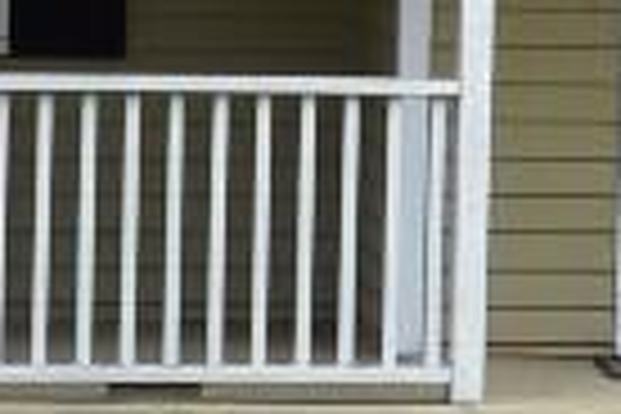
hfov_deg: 4.1
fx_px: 8619
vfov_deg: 2.7
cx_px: 990
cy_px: -340
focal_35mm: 500
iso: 110
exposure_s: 1/125
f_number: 5.6
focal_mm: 45
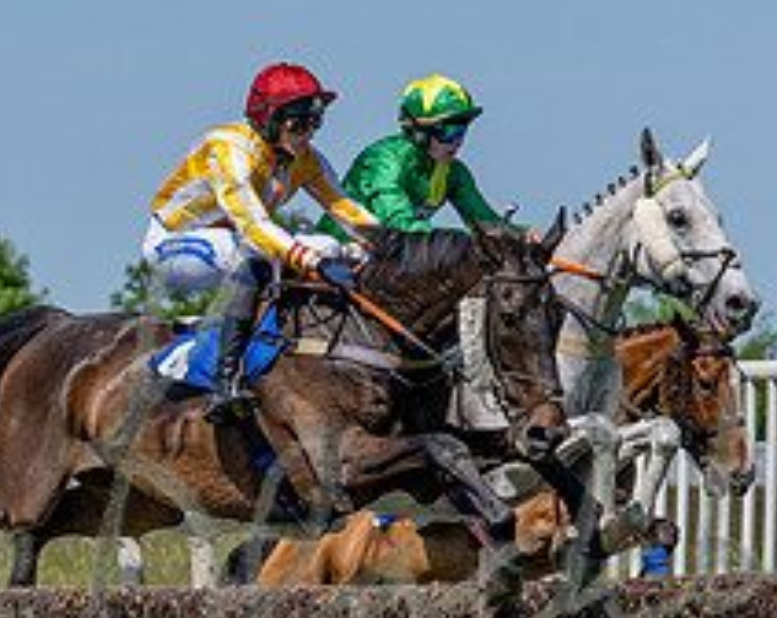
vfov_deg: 6.0
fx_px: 5945
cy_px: 430
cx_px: 458
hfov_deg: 7.5
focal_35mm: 259
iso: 125
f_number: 4
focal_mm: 86
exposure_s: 1/2000
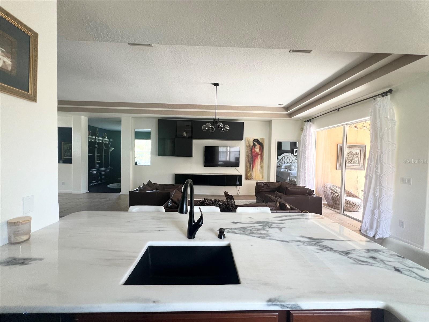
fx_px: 161
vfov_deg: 89.9
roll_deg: -1.0
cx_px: 214
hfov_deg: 106.2
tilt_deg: -1.8
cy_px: 161
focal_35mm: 13
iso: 160
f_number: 1.8
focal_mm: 1.57
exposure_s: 1/99
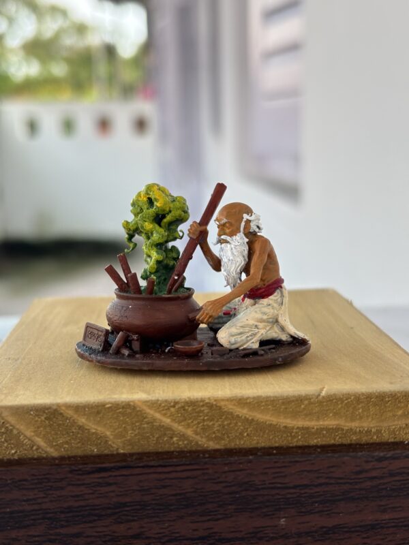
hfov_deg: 28.0
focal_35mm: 52
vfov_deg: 36.8
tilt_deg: -9.2
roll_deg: +0.5
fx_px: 819
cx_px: 204
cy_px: 272
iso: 32
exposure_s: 1/360
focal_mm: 5.96
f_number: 1.6
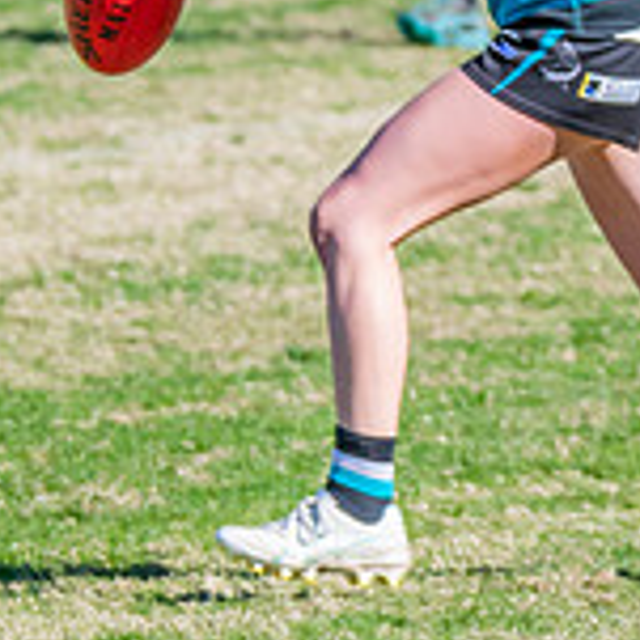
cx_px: 62
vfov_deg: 1.3
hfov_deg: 1.3
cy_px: -47
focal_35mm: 1322
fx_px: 27653
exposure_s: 1/1600
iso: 800
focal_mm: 260
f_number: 8
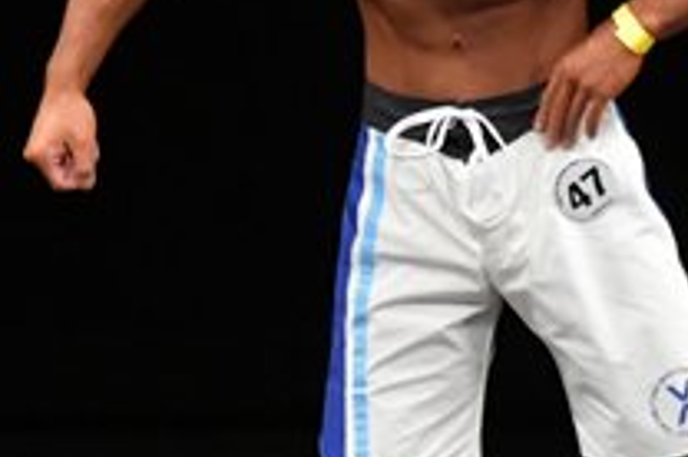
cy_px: 195
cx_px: 488
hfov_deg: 1.8
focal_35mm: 1118
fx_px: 21333
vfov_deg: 1.2
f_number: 5.6
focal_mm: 200
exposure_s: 1/400
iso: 3200
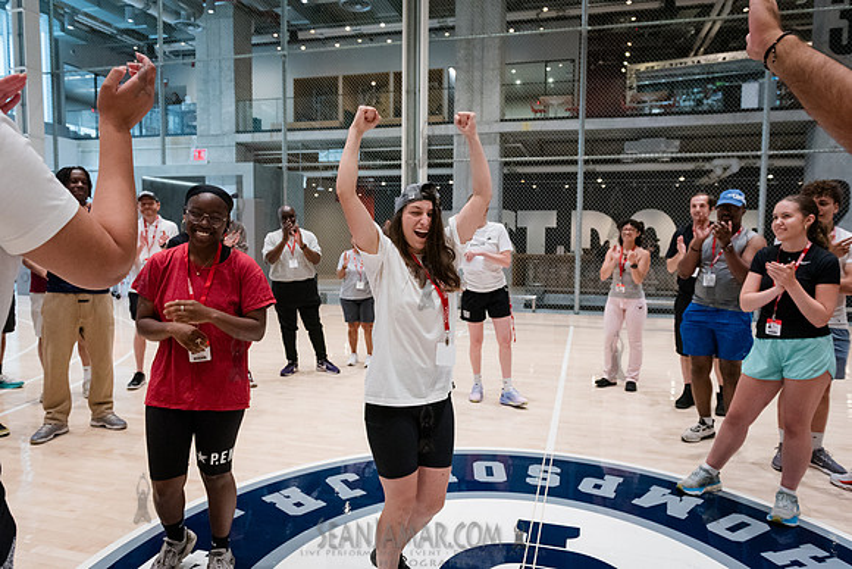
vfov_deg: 51.7
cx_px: 426
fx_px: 587
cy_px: 284
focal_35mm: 25
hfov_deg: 72.0
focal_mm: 24
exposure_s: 1/500
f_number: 4
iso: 5000
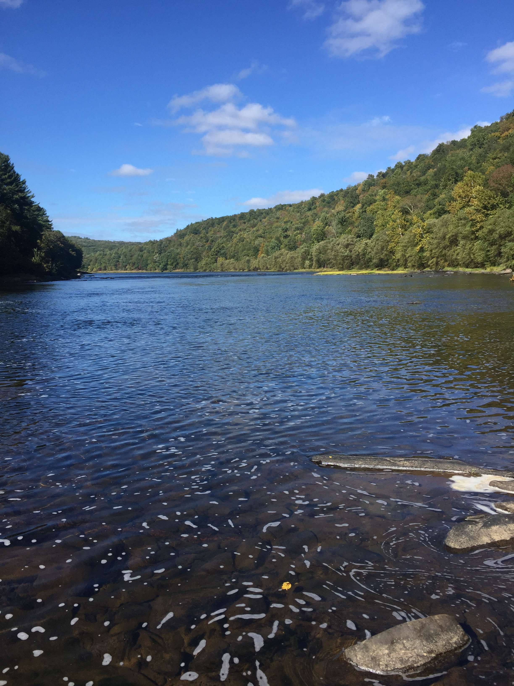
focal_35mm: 29
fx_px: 574
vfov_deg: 61.7
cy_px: 343
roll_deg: +0.9
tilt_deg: -5.6
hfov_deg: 48.2
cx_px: 257
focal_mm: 4.15
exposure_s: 1/1647
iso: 32
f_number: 2.2
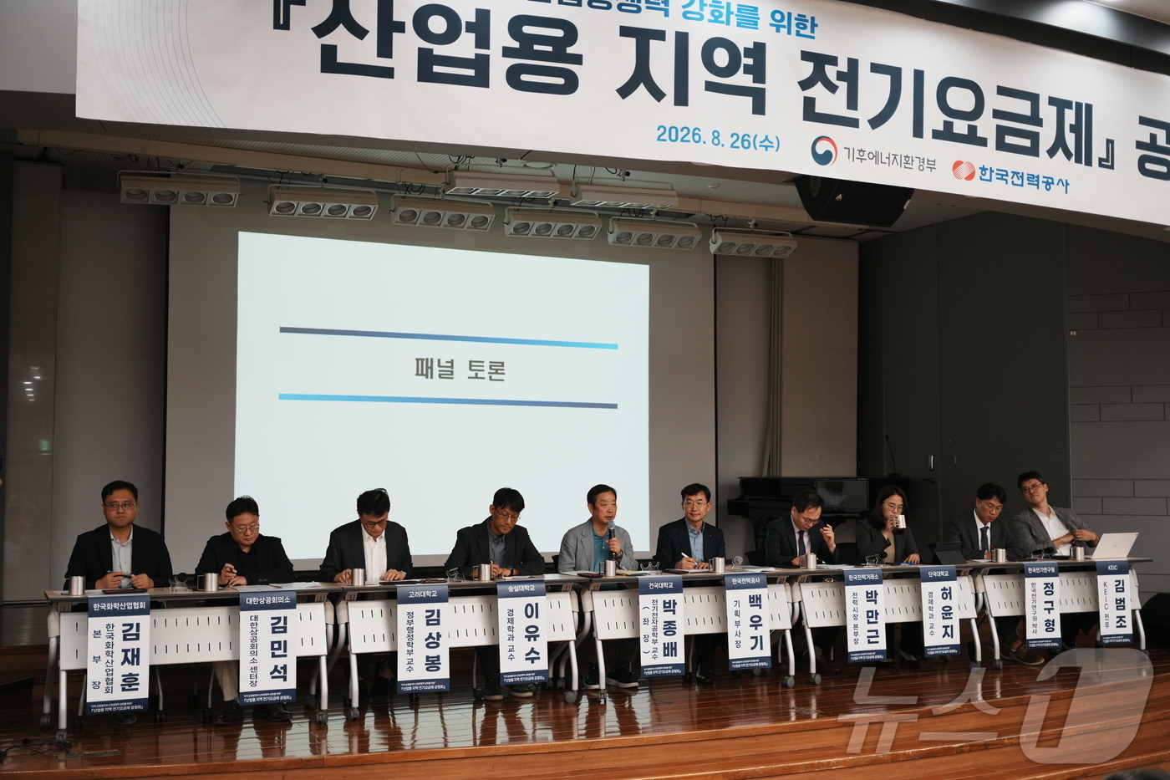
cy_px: 390
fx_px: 1300
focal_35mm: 40
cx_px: 585
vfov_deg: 33.4
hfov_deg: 48.5
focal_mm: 40
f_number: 2.8
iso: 800
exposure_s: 1/320
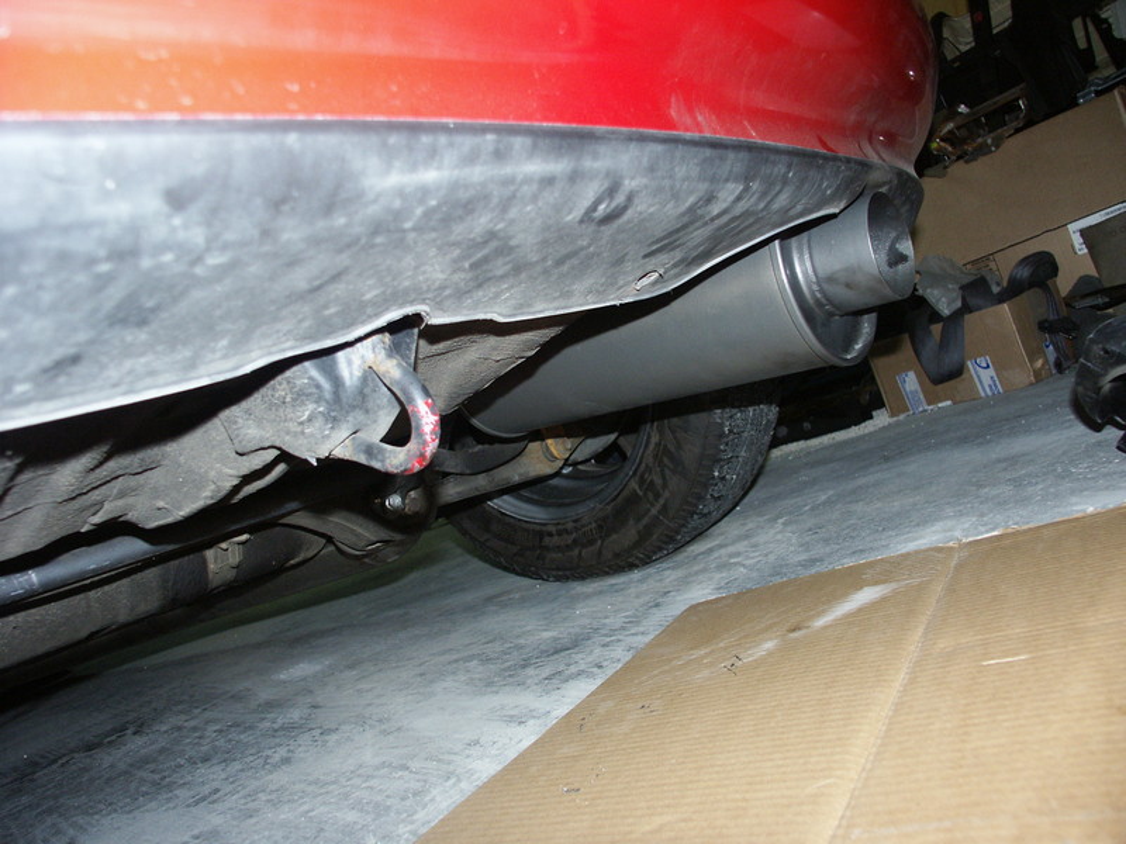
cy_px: 422
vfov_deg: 48.2
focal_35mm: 29
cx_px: 563
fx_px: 943
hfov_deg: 61.7
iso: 200
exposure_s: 1/45
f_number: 2.8
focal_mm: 7.59
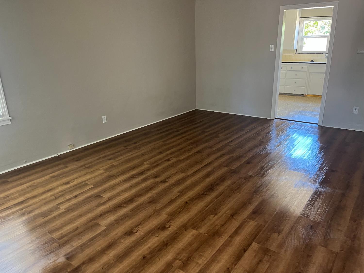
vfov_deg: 53.1
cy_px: 136
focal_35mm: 26
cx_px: 182
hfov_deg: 67.3
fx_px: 273
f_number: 1.6
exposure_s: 1/60
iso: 500
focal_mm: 5.1
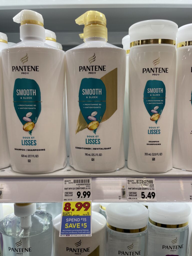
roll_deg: +0.7
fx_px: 192
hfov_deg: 53.1
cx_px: 96
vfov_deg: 67.3
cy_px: 128
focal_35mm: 26
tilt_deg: -8.7
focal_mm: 4.2
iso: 32
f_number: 1.6
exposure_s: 1/120
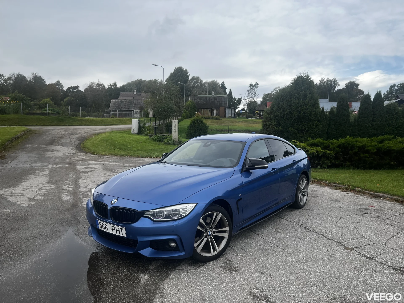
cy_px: 152
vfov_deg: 53.1
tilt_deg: -5.5
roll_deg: +0.1
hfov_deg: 67.3
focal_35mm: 26
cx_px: 202
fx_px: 303
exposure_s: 1/1266
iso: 50
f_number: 1.6
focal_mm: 5.1
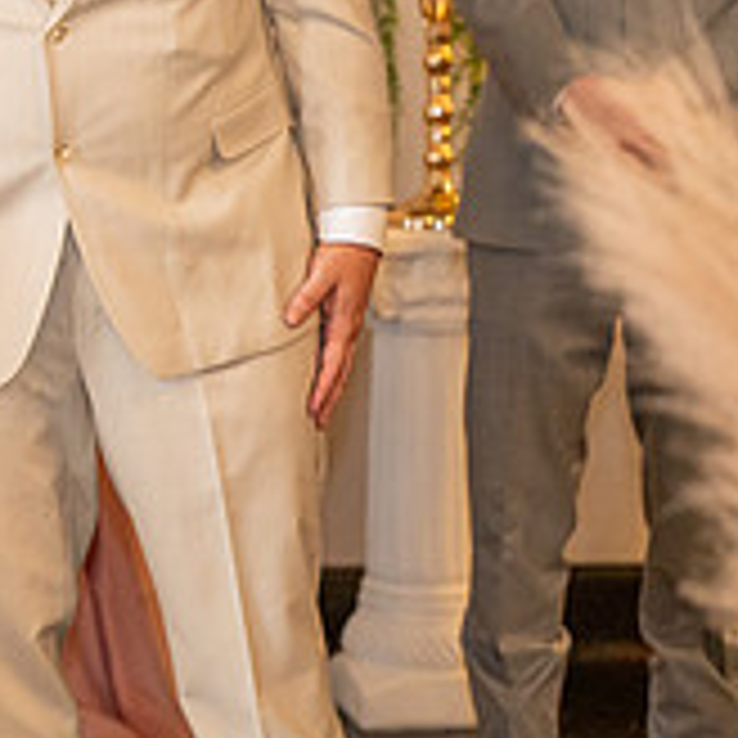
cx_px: -482
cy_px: 128
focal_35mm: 210
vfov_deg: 8.3
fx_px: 5065
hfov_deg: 8.1
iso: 1600
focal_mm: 70
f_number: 2.8
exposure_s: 1/125
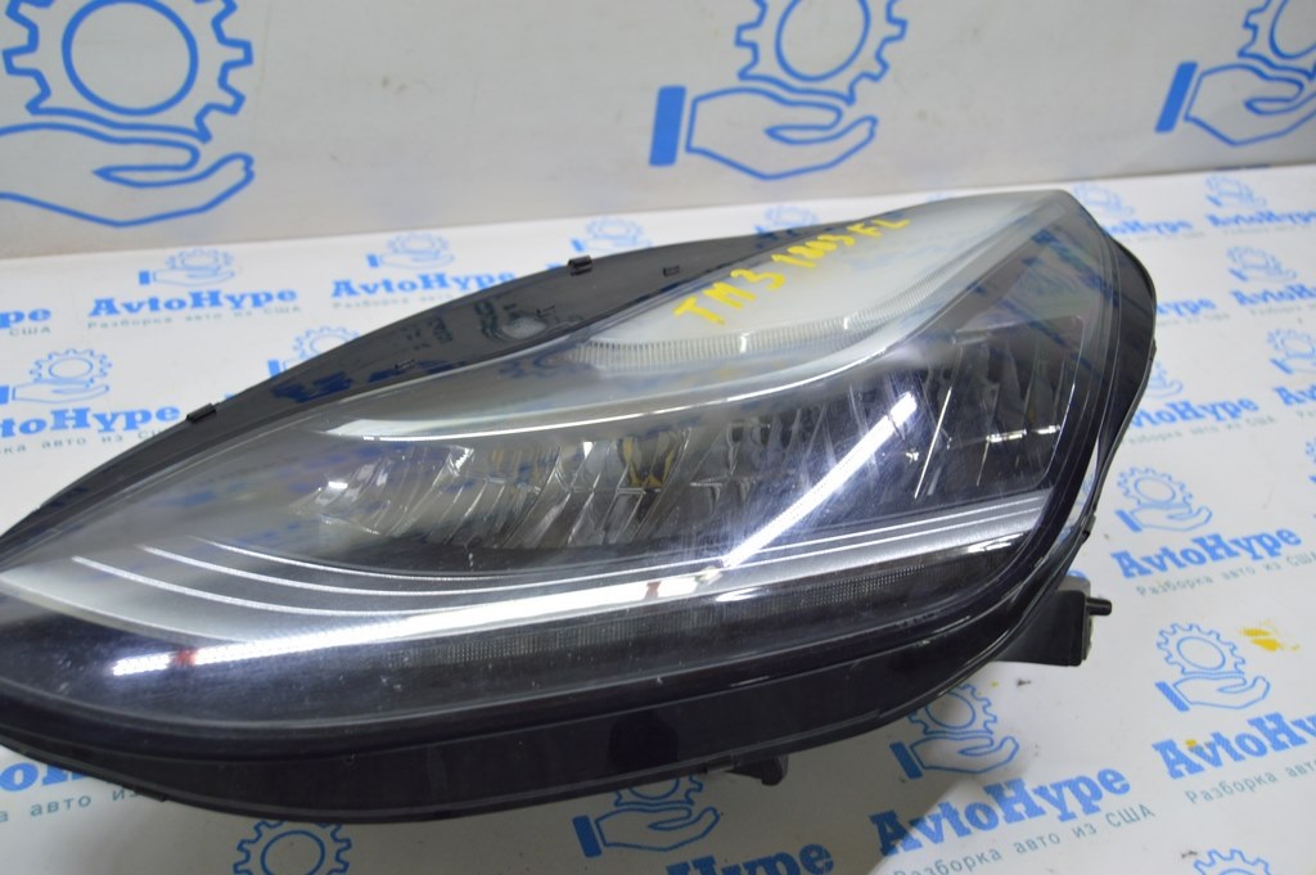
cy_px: 438
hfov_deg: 55.1
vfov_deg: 38.3
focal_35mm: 34
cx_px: 658
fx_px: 1260
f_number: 5.6
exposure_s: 1/20
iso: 400
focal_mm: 23
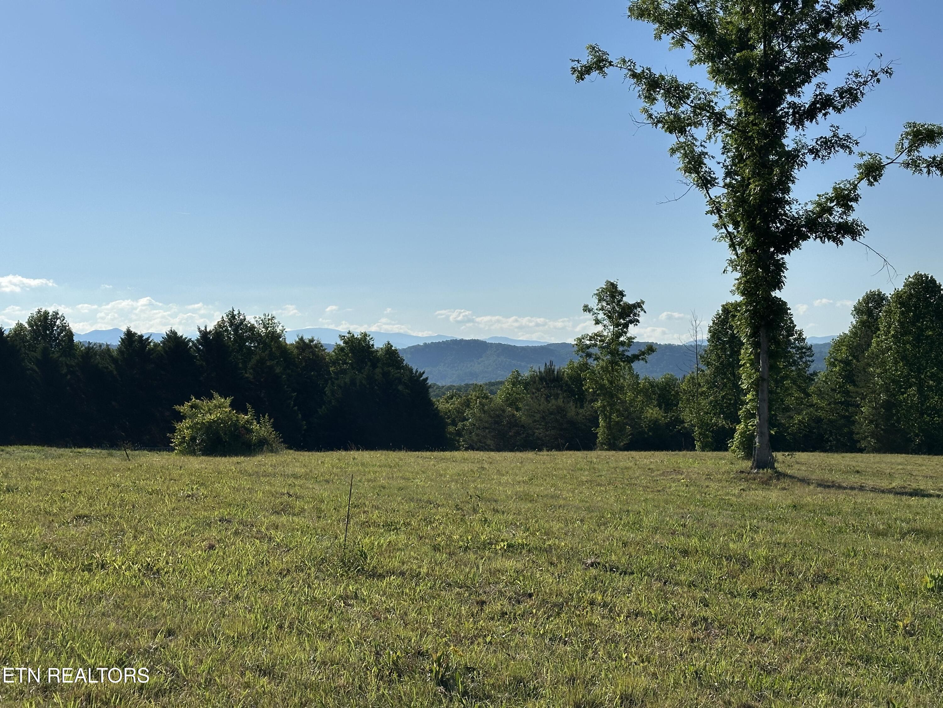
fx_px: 1308
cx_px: 472
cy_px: 354
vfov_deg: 30.3
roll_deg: +0.7
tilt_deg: +1.7
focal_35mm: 48
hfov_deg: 39.7
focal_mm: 6.86
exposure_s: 1/10870
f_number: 1.78
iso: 64
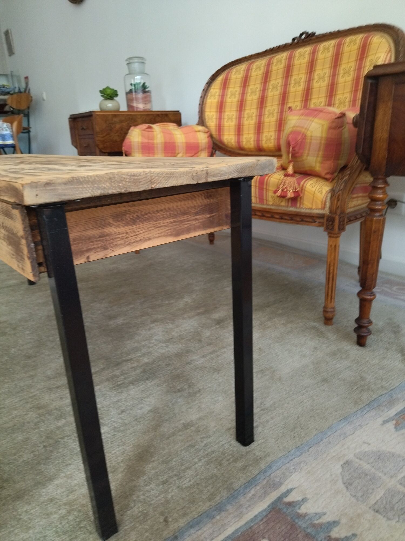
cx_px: 202
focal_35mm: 27
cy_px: 270
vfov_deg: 65.3
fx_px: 421
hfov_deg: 51.4
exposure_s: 1/33
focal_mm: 4.74
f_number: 1.79
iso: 228
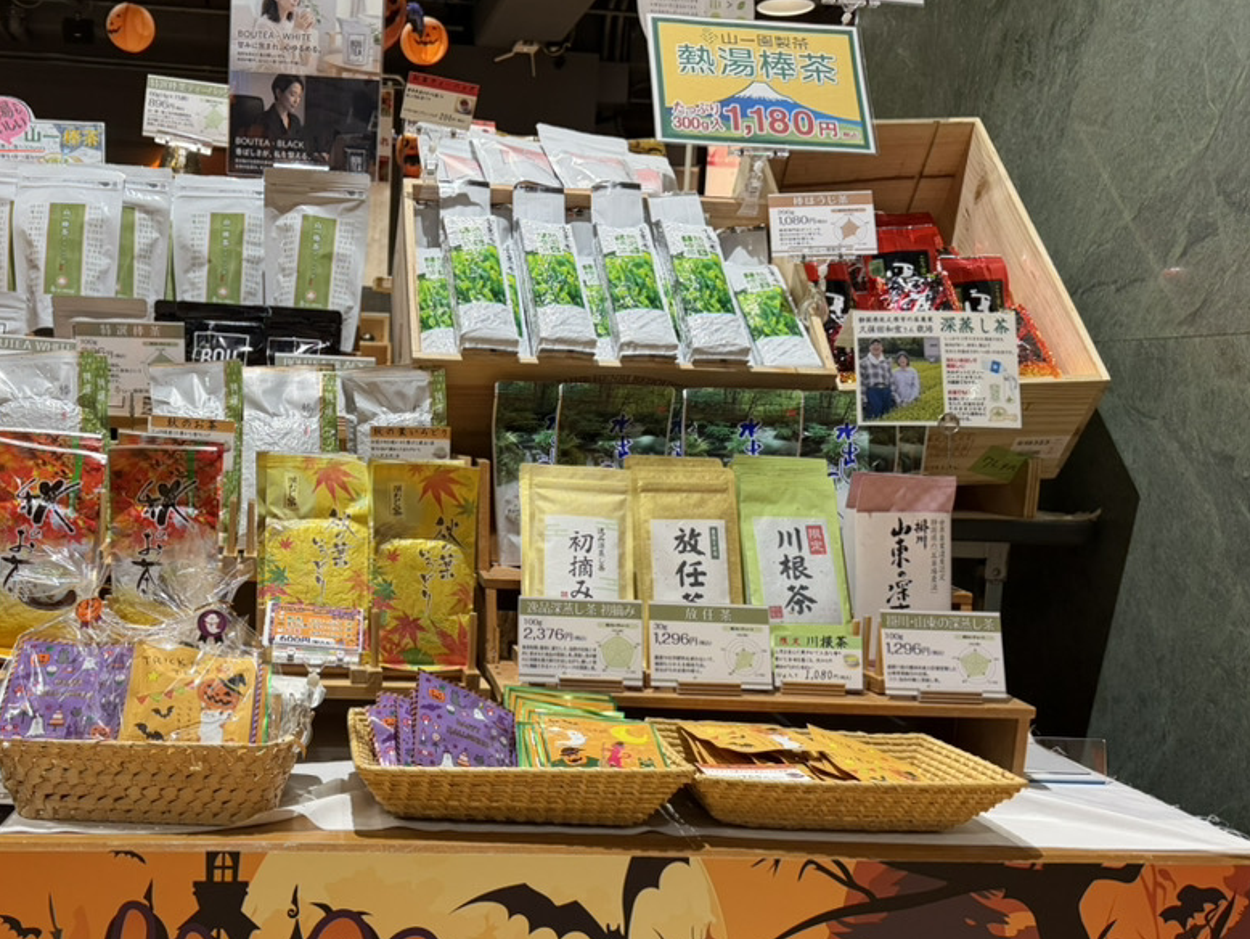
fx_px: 1336
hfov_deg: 49.3
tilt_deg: -9.1
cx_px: 419
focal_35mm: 37
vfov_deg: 38.4
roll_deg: -3.0
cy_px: 590
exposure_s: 1/121
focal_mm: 6.76
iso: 160
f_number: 1.78
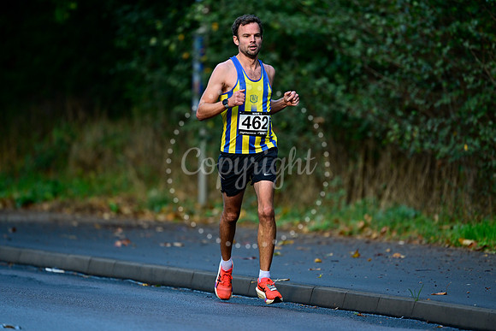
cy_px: 166
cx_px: 248
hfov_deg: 3.7
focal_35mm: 560
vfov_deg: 2.5
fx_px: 7717
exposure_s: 1/500
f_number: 4
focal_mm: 560
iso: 800
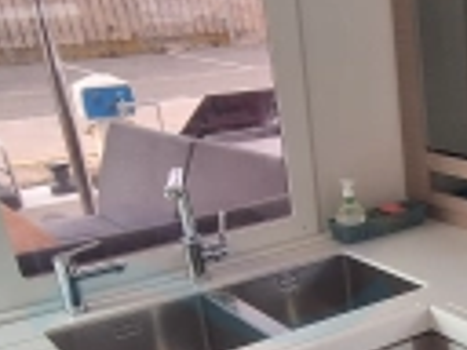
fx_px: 755
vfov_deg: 25.0
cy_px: 337
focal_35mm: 56
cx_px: 525
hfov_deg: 30.4
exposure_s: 1/112
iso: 40
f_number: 2.2
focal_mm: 1.74
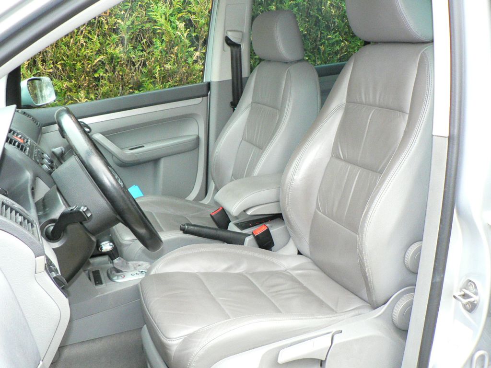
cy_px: 184
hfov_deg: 51.4
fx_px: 511
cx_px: 246
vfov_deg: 39.7
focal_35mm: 36
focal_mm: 6
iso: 400
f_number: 2.8
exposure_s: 1/60
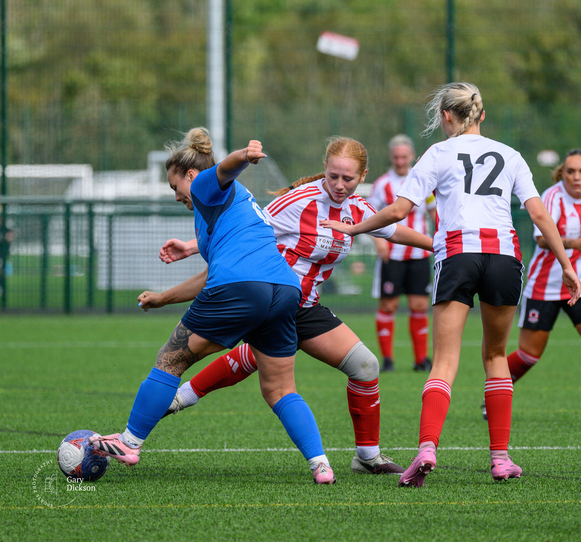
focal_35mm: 513
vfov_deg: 3.3
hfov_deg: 3.5
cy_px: 209
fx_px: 9414
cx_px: 404
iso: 500
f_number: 5.3
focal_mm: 330
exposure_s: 1/2000
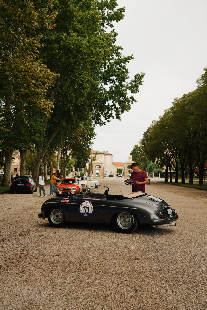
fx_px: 336
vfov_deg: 49.6
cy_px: 155
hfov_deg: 34.2
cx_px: 104
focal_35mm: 39
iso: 100
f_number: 4
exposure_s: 1/200
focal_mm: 39
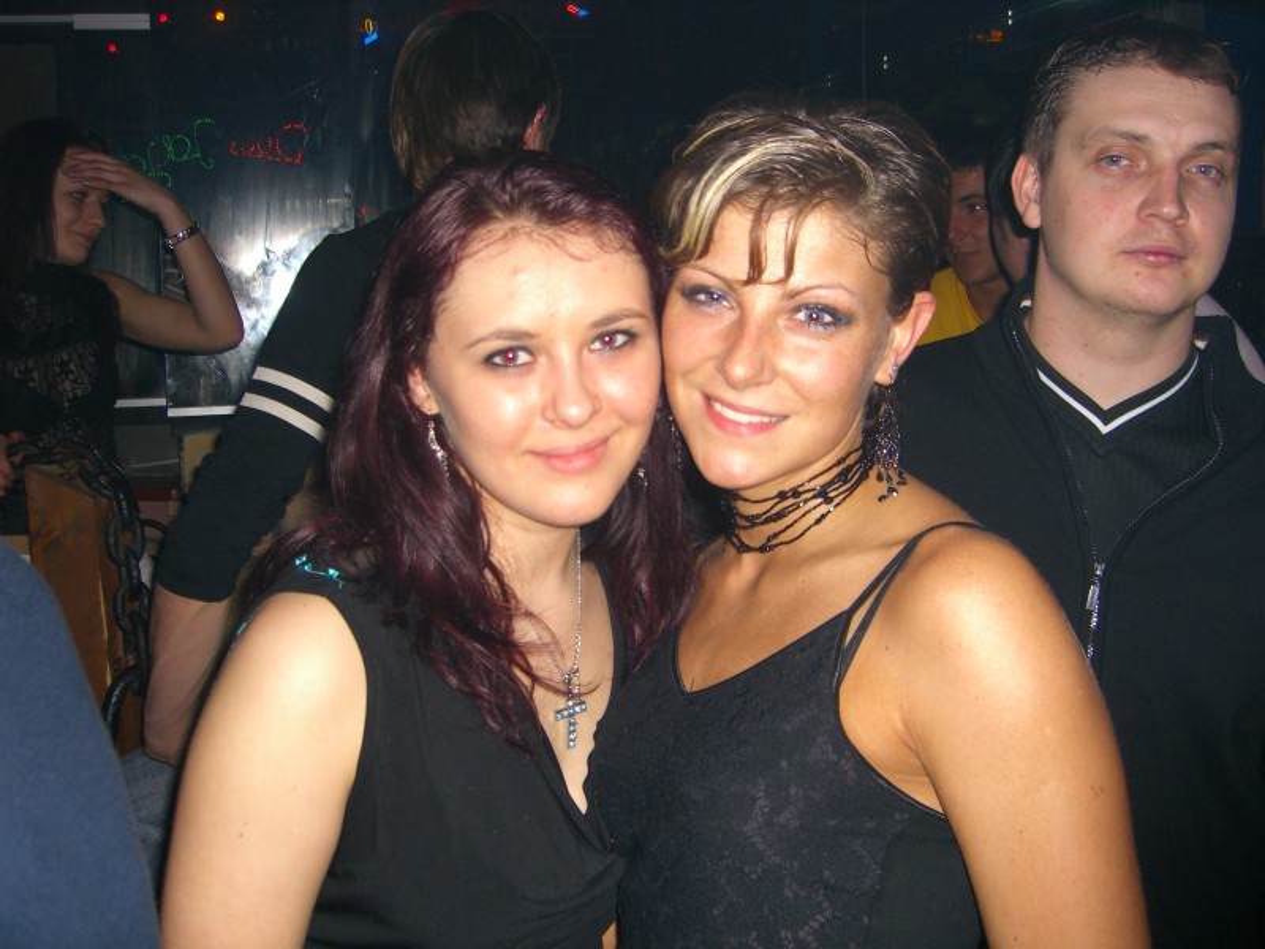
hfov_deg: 49.0
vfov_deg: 37.7
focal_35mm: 38
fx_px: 1389
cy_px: 474
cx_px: 632
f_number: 2.8
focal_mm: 7.9
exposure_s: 1/60
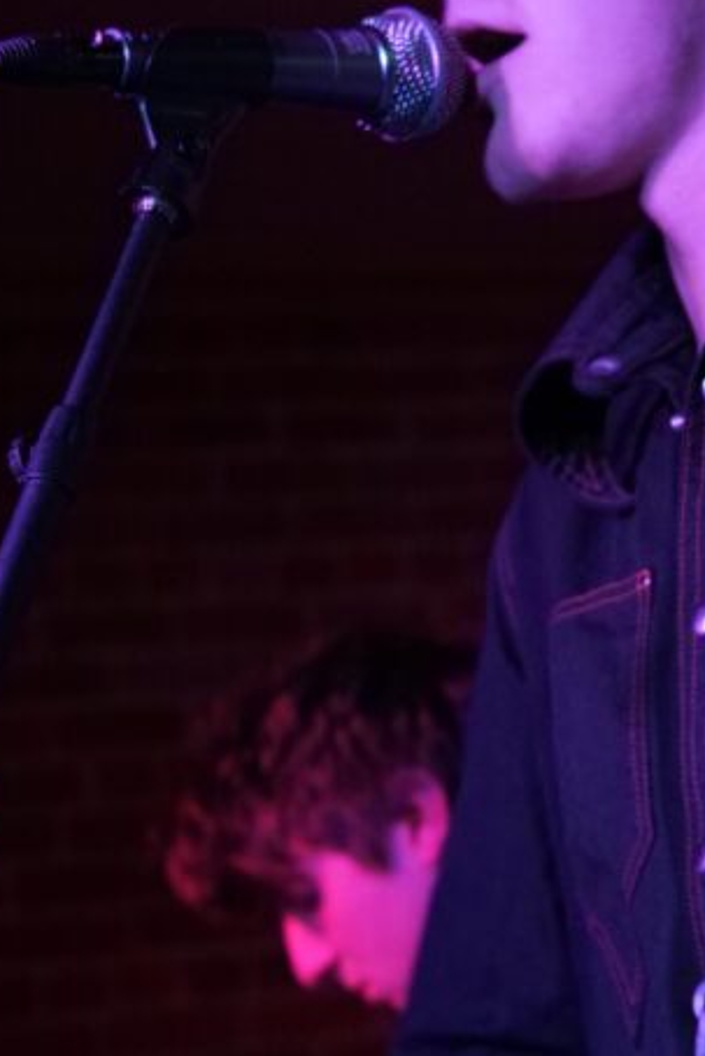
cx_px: 722
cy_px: 800
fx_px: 3111
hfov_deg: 12.8
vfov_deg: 19.1
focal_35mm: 106
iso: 6400
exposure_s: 1/40
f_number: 4.9
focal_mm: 47
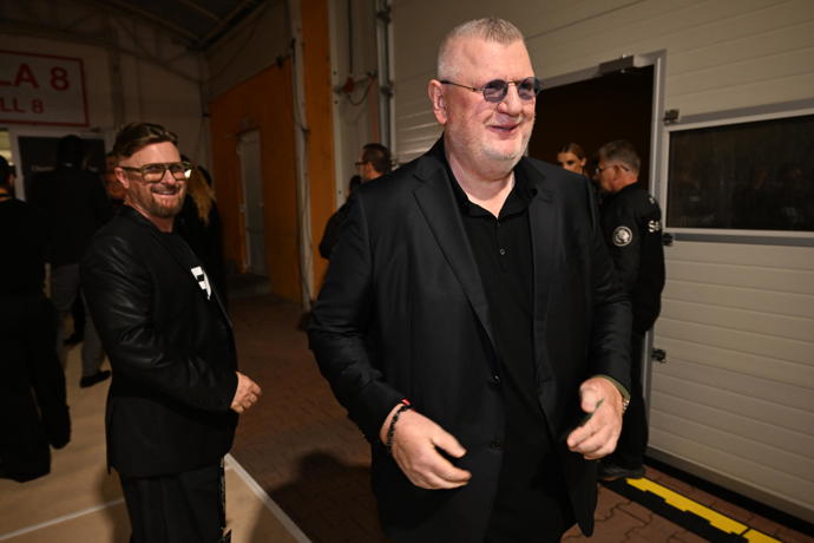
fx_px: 543
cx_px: 407
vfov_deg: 53.1
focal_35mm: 24
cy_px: 272
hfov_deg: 73.7
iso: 2000
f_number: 4.5
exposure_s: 1/125
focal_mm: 24
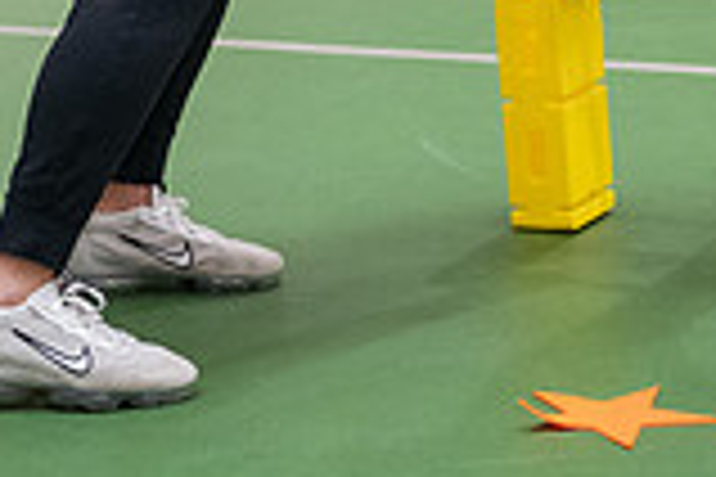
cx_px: 432
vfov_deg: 6.6
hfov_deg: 10.1
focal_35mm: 204
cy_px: -259
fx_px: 4057
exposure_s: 1/200
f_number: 3.2
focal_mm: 56
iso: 3200
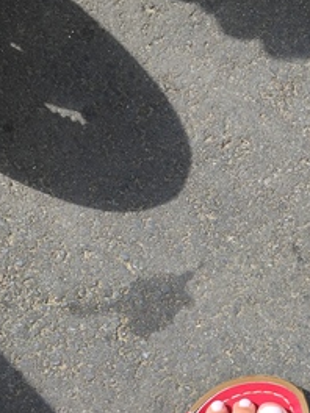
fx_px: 788
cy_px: 388
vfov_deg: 28.1
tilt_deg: -83.3
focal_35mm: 66
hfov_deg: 21.4
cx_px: 316
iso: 32
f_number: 2.2
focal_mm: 4.15
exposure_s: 1/608
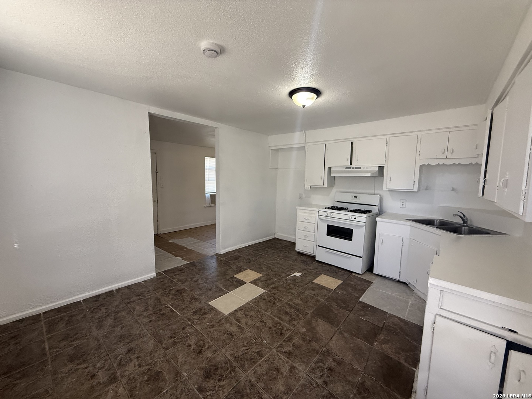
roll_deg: -0.5
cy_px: 200
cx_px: 266
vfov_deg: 85.7
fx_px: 215
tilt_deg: -3.1
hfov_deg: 102.1
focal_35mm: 14
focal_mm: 2.22
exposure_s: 1/120
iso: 200
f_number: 2.2
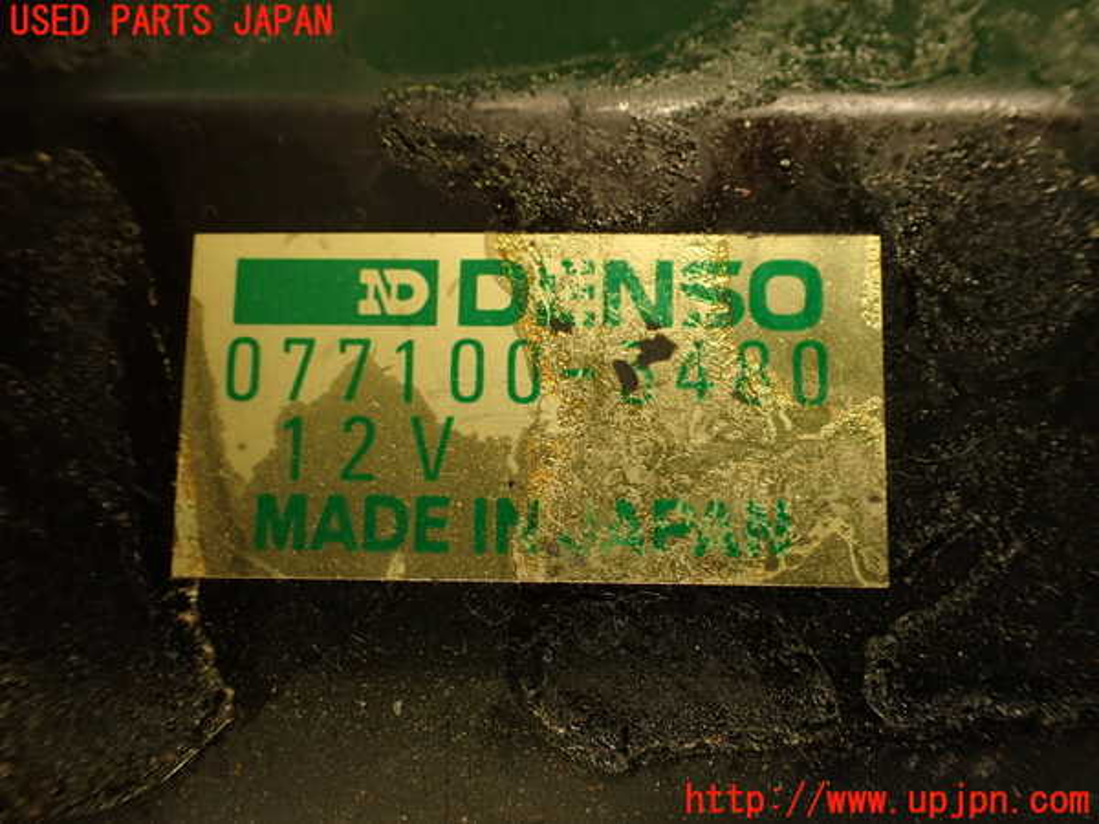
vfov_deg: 44.2
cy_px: 412
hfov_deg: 56.8
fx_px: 1016
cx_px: 550
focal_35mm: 32
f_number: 2.4
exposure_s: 1/50
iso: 200
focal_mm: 5.79
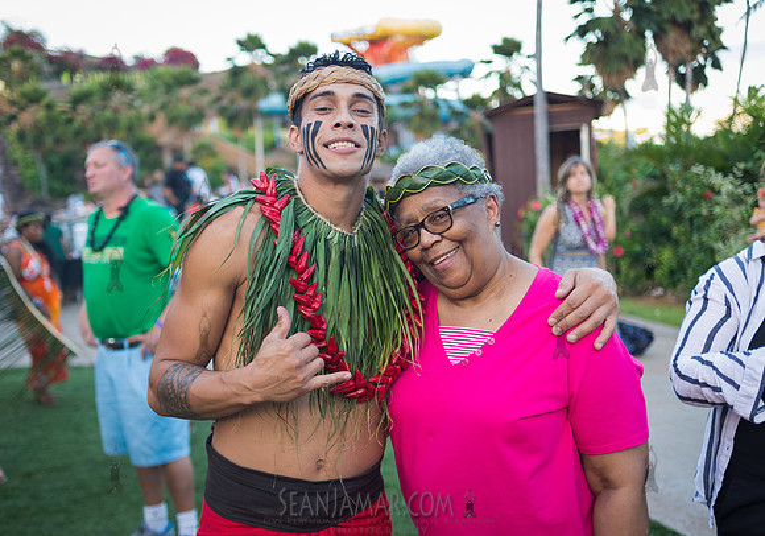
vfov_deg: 35.5
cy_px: 287
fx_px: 835
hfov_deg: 49.1
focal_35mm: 39
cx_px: 335
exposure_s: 1/200
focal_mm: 35
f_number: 2.5
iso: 400
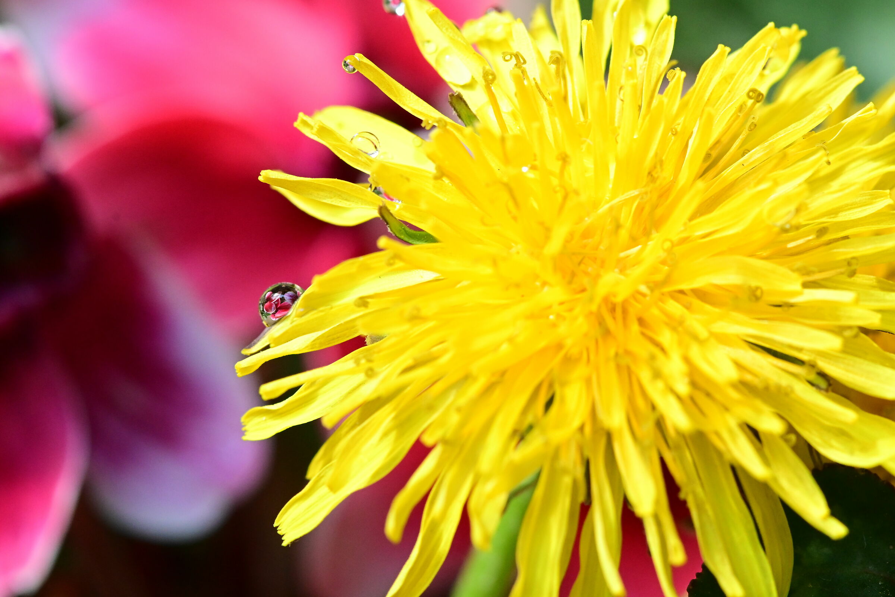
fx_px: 3915
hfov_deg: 13.0
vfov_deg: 8.7
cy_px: 298
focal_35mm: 158
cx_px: 448
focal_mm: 105
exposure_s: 1/200
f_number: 14
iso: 2800
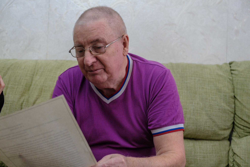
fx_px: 340
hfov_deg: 40.3
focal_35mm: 49
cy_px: 84
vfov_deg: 27.5
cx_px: 125
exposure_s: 1/125
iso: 2000
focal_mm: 32.9
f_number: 3.6
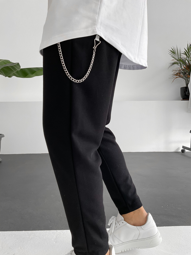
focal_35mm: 29
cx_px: 96
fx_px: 213
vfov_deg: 61.7
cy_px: 128
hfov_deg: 48.2
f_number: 1.8
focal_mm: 3
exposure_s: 1/90
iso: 64
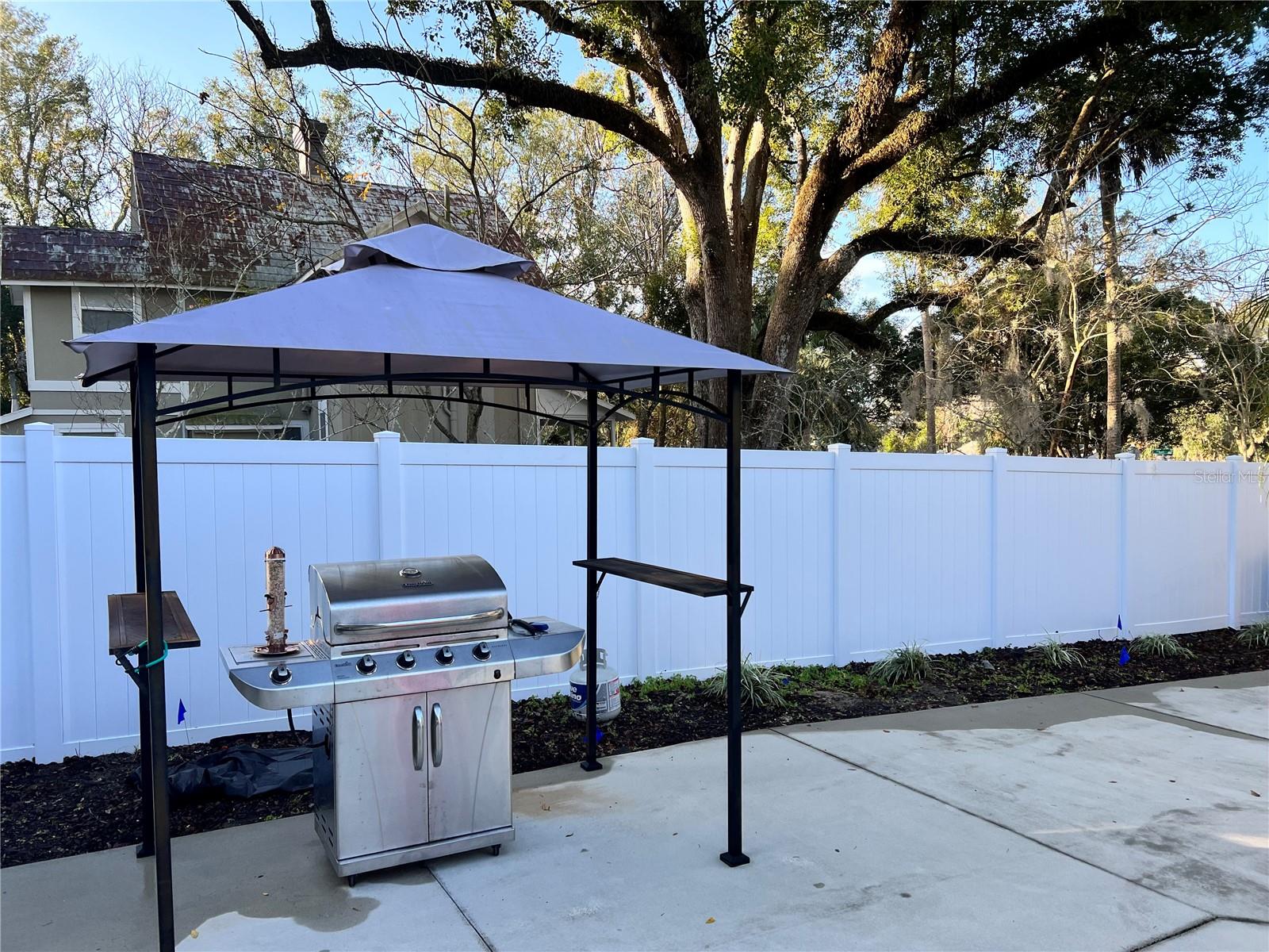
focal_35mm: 26
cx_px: 634
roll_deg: +0.9
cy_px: 476
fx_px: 953
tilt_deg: -1.7
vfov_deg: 53.1
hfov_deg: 67.3
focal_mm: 5.7
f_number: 1.5
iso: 50
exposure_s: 1/614
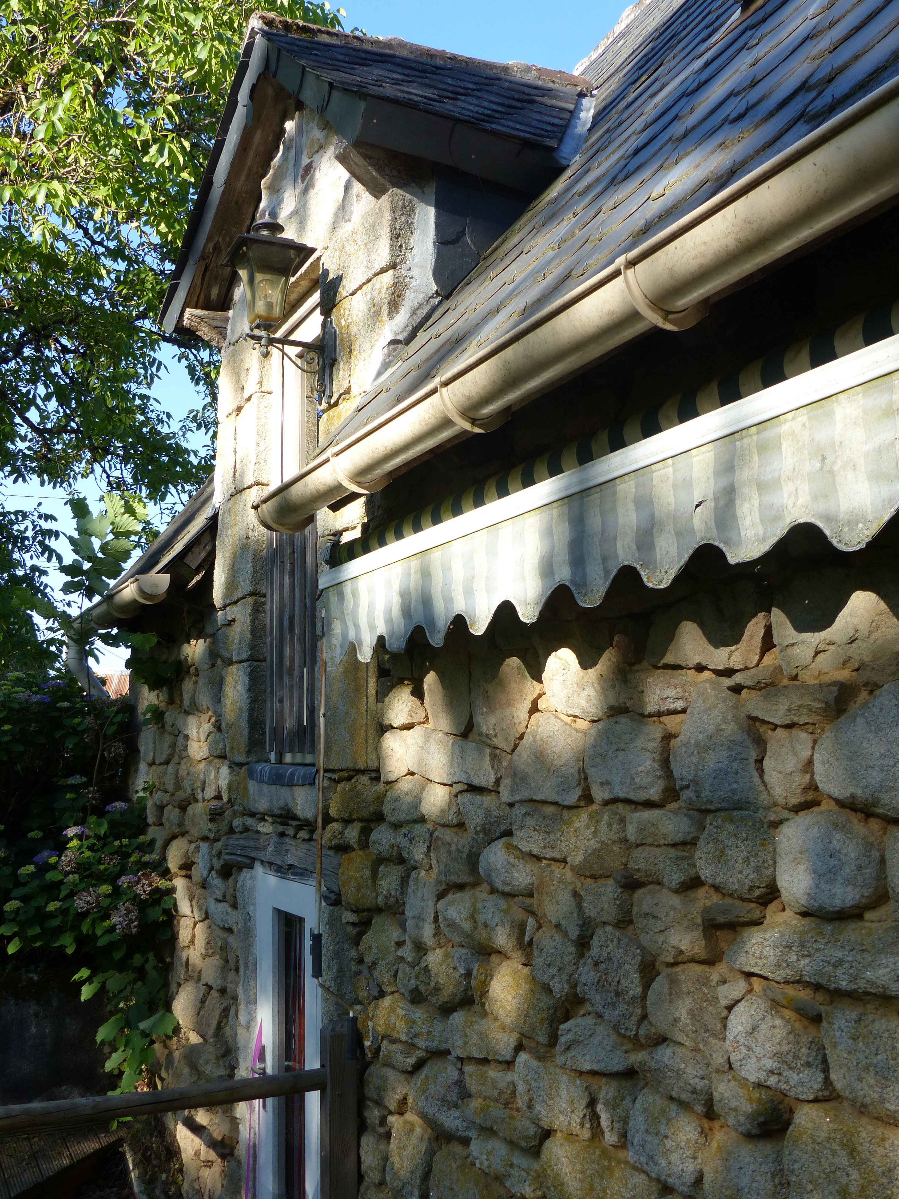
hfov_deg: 39.7
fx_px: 1247
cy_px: 600
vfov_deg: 51.4
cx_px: 450
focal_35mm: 36
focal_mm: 6.4
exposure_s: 1/320
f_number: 4
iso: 100
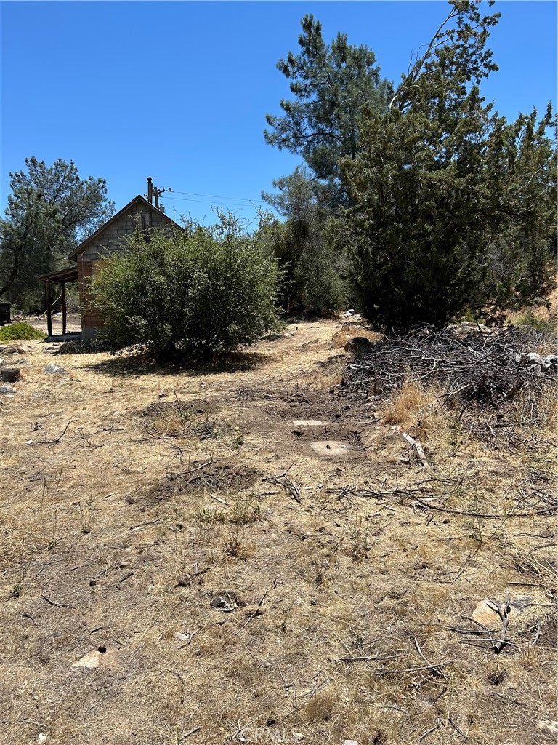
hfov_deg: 53.1
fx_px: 559
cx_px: 279
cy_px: 372
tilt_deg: -5.2
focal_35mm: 26
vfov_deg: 67.3
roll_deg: +1.6
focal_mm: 5.7
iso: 50
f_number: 1.5
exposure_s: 1/4115
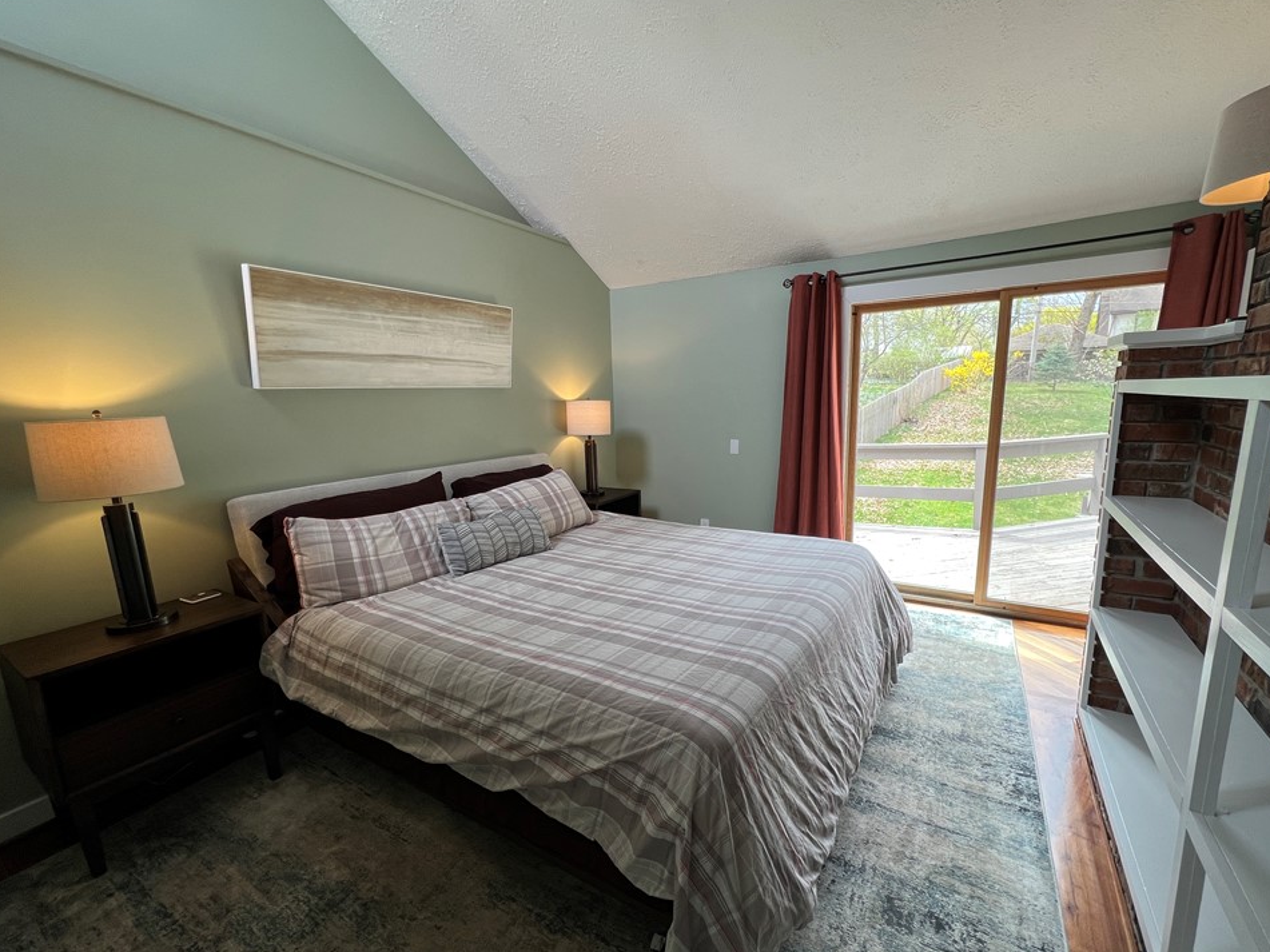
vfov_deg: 85.6
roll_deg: +1.5
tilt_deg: -10.9
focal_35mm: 14
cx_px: 646
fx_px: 514
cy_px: 495
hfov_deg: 102.1
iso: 50
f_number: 1.8
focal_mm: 1.57
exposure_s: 1/120
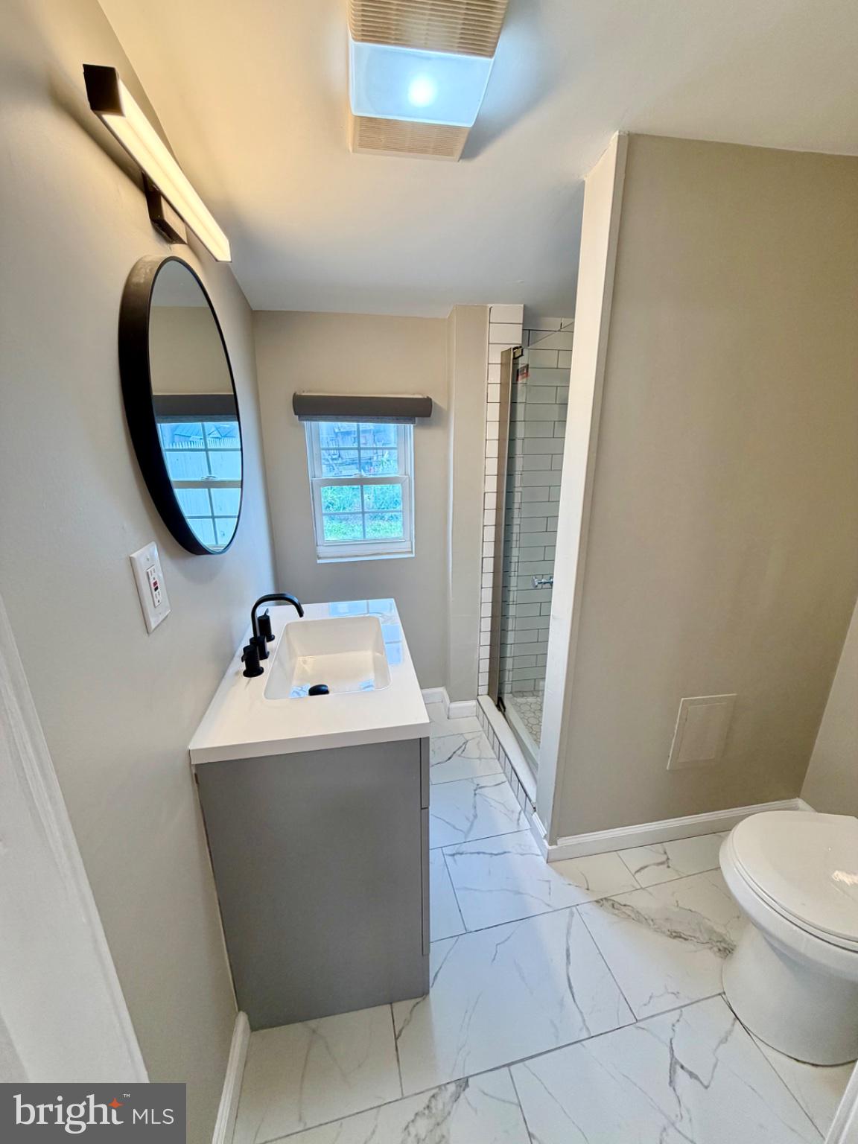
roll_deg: +0.4
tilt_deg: -17.4
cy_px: 572
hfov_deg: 85.7
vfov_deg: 102.1
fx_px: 463
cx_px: 429
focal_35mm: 14
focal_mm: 2.22
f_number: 2.2
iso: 160
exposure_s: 1/120
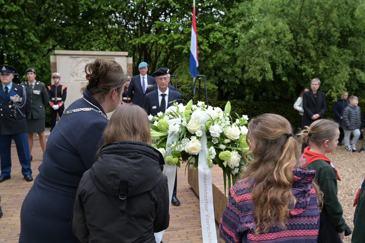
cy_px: 122
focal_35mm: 31
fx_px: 314
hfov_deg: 60.3
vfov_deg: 42.3
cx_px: 182
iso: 1000
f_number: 6.3
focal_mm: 31
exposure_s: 1/125
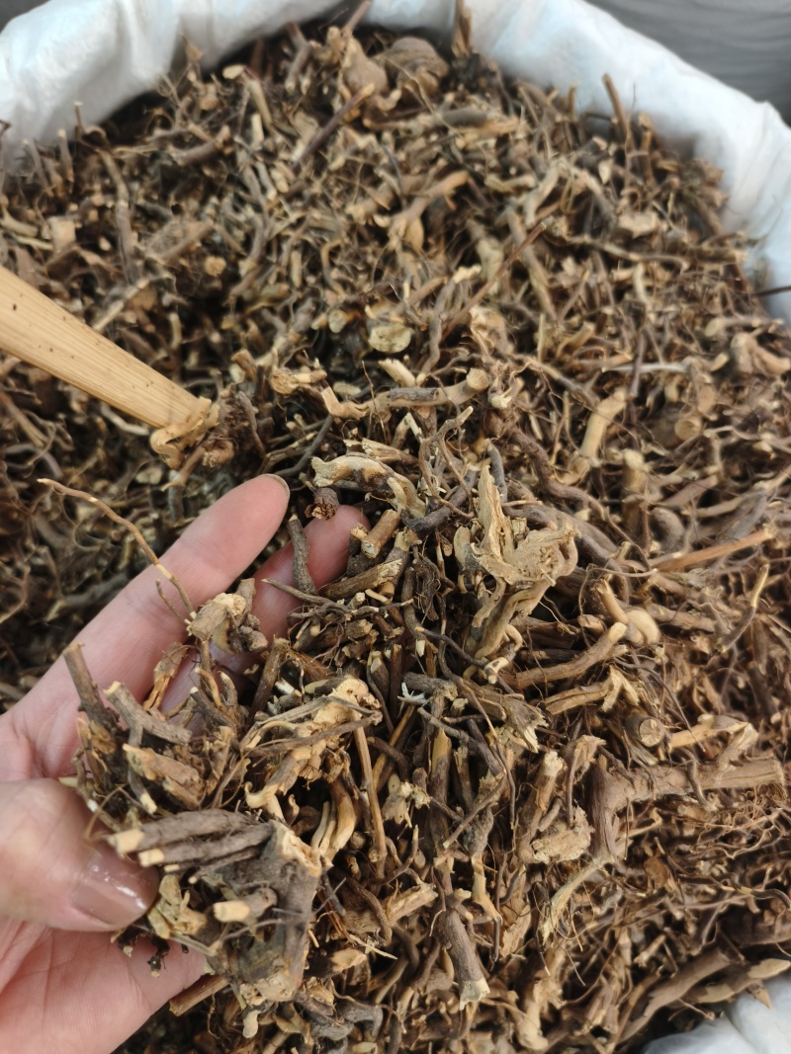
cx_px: 396
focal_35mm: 23
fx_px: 701
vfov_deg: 73.9
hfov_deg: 58.9
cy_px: 527
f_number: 1.75
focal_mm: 5.5
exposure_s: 1/50
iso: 665
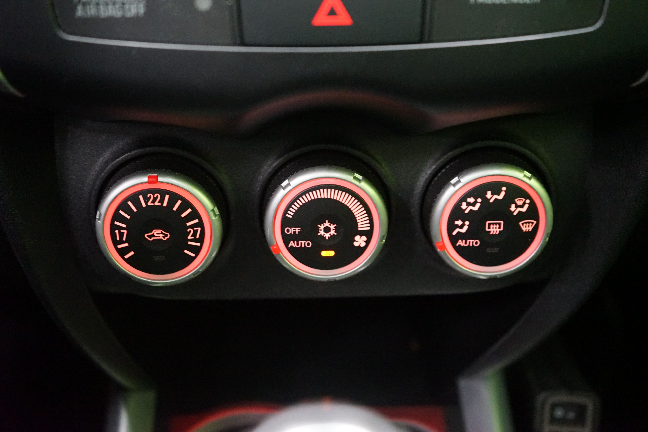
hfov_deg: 47.4
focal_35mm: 41
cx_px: 324
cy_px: 216
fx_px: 738
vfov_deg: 32.6
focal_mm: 41
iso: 6400
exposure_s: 1/8
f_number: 4.5
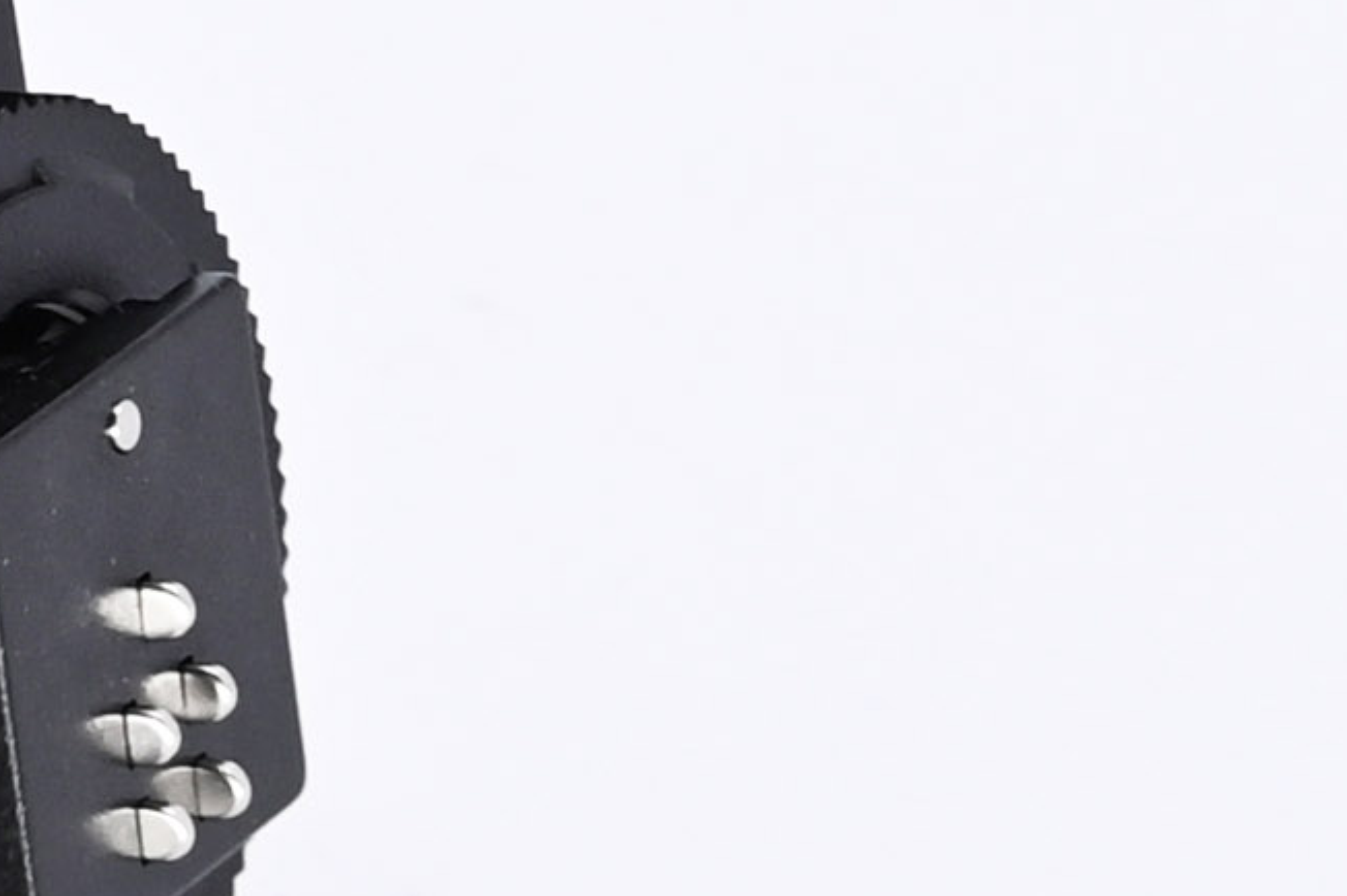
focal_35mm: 453
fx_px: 16940
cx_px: -2260
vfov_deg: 3.0
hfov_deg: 4.4
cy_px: -363
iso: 500
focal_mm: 50
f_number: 9
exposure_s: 1/200
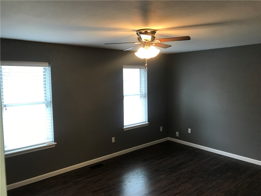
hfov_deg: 63.4
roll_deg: +2.2
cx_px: 130
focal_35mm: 28
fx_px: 211
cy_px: 98
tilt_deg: -5.9
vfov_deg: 49.7
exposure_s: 1/24
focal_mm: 3.99
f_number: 1.8
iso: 32
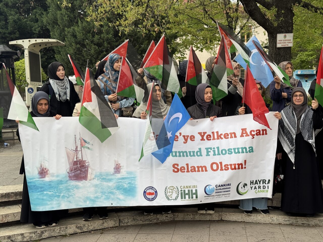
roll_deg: +0.2
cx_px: 162
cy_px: 121
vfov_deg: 30.3
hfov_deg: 39.7
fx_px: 448
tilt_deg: -3.0
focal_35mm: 48
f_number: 1.78
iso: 64
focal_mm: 6.76
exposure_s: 1/211
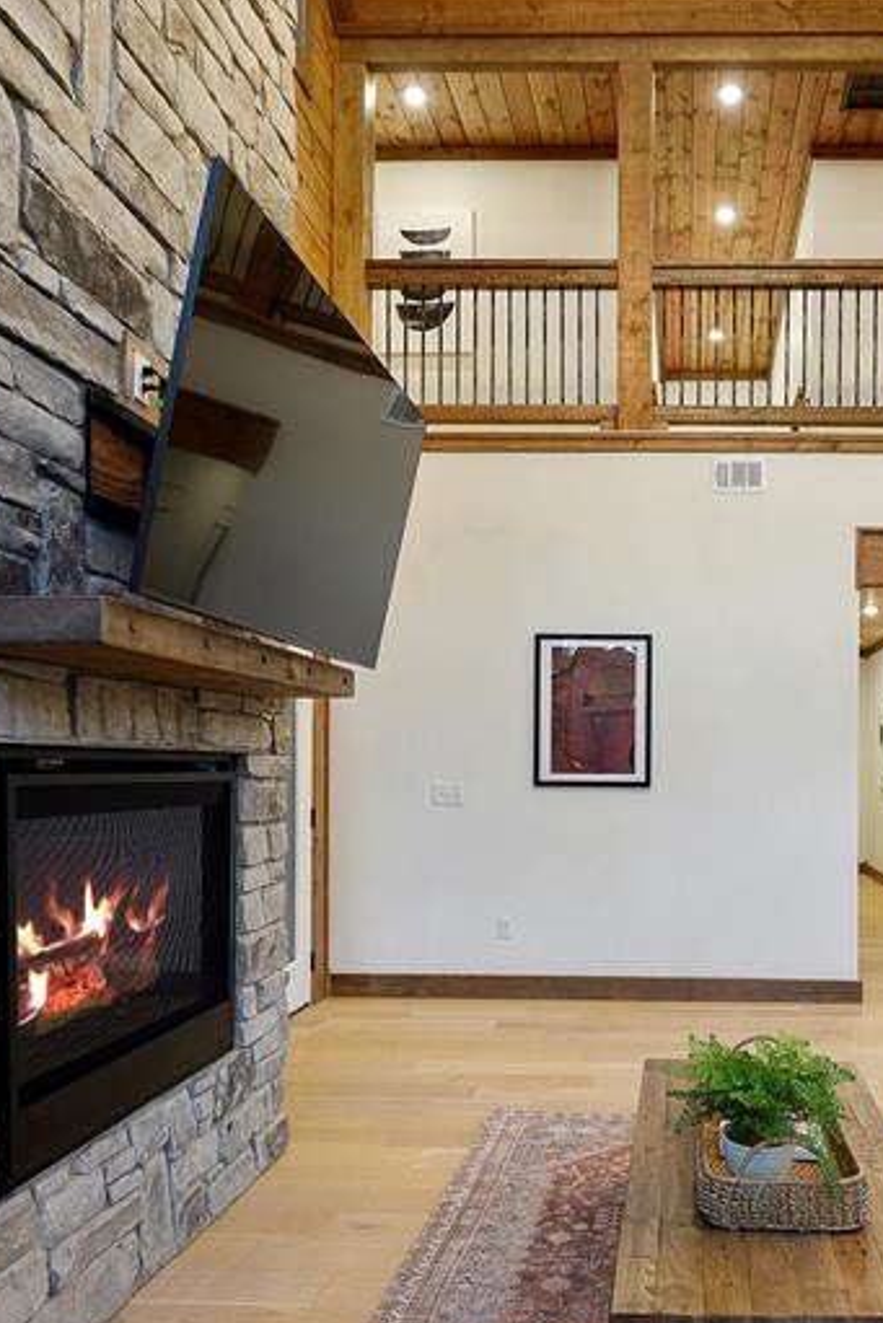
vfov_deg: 65.0
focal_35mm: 28
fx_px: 1029
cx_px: 669
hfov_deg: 44.8
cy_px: 782
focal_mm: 14
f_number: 7.1
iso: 125
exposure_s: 1/6
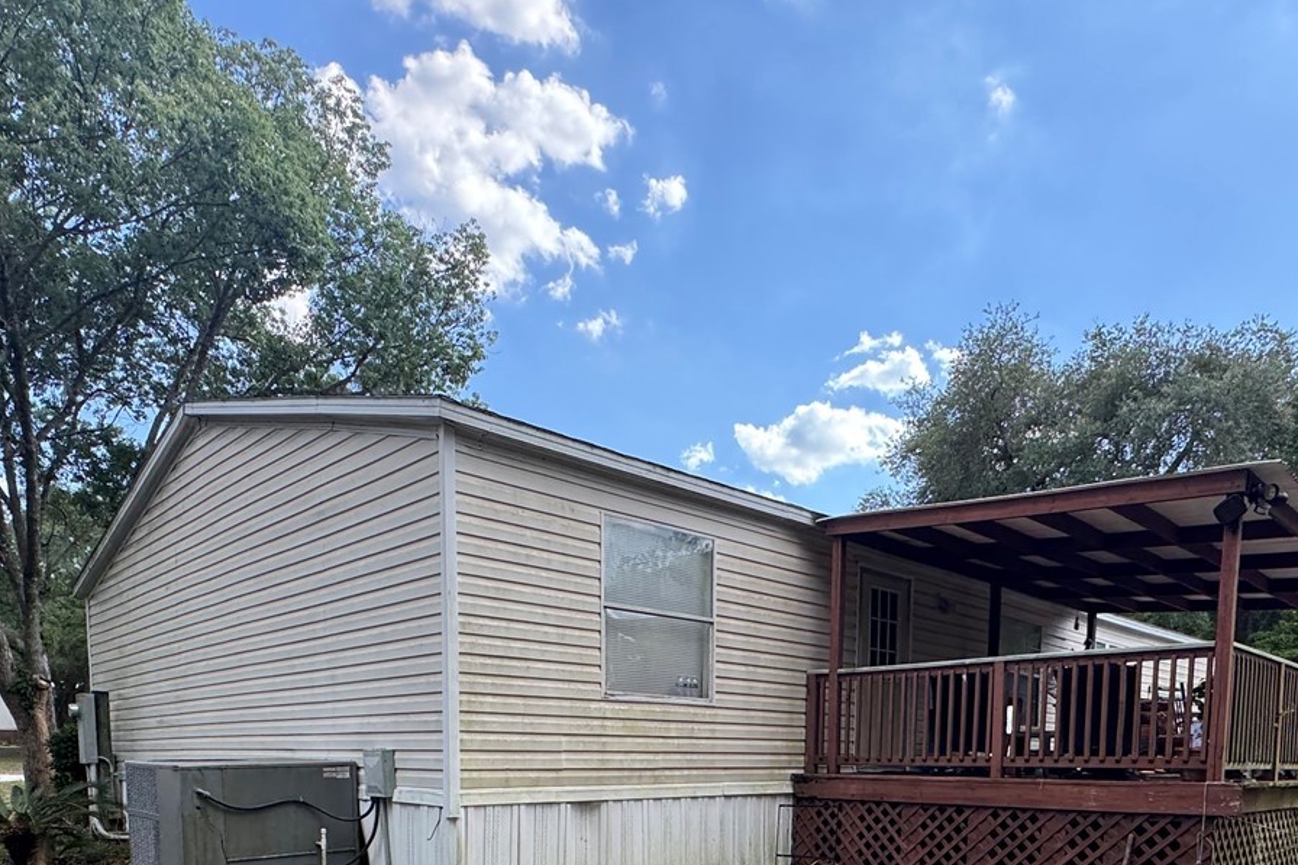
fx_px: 937
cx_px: 717
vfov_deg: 43.8
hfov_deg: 69.2
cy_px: 826
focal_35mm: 26
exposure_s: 1/321
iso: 40
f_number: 2.2
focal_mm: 2.22
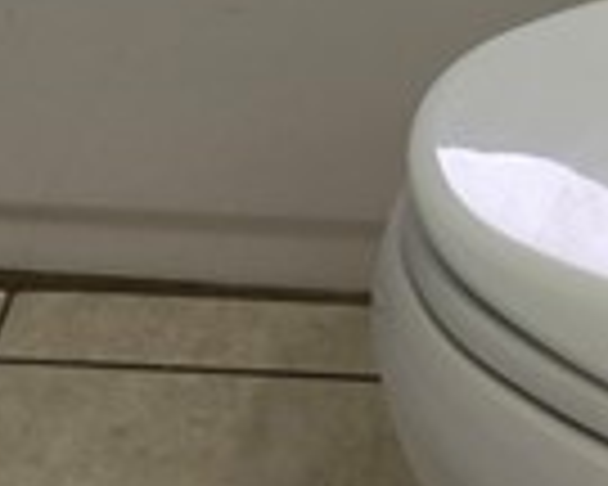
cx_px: 540
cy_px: -999
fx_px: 1727
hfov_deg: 19.6
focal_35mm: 96
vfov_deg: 10.6
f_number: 1.9
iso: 40
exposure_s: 1/120
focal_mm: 2.2
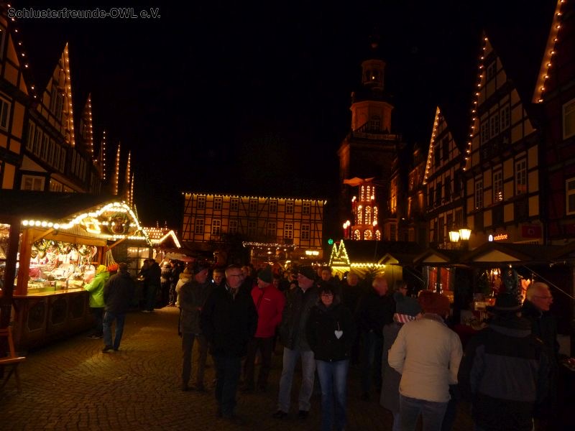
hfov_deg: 63.4
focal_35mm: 28
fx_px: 465
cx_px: 288
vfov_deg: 49.7
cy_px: 216
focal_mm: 4.7
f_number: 3.3
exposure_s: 1/30
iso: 400
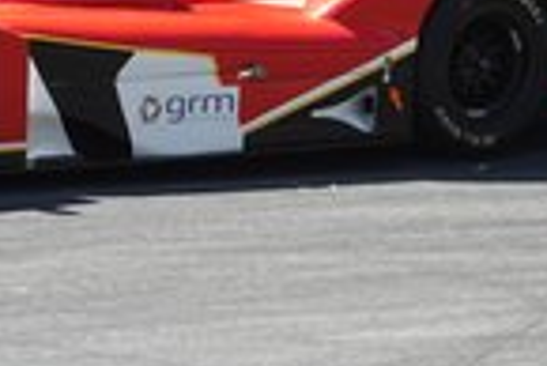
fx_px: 15088
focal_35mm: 992
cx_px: 0
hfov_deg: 2.1
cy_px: 79
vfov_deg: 1.4
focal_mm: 117.29
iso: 200
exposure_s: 1/800
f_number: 4
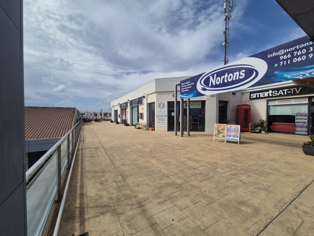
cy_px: 118
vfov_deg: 89.9
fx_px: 118
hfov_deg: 106.2
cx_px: 157
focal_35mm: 13
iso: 50
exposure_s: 1/3536
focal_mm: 2.2
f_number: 2.2
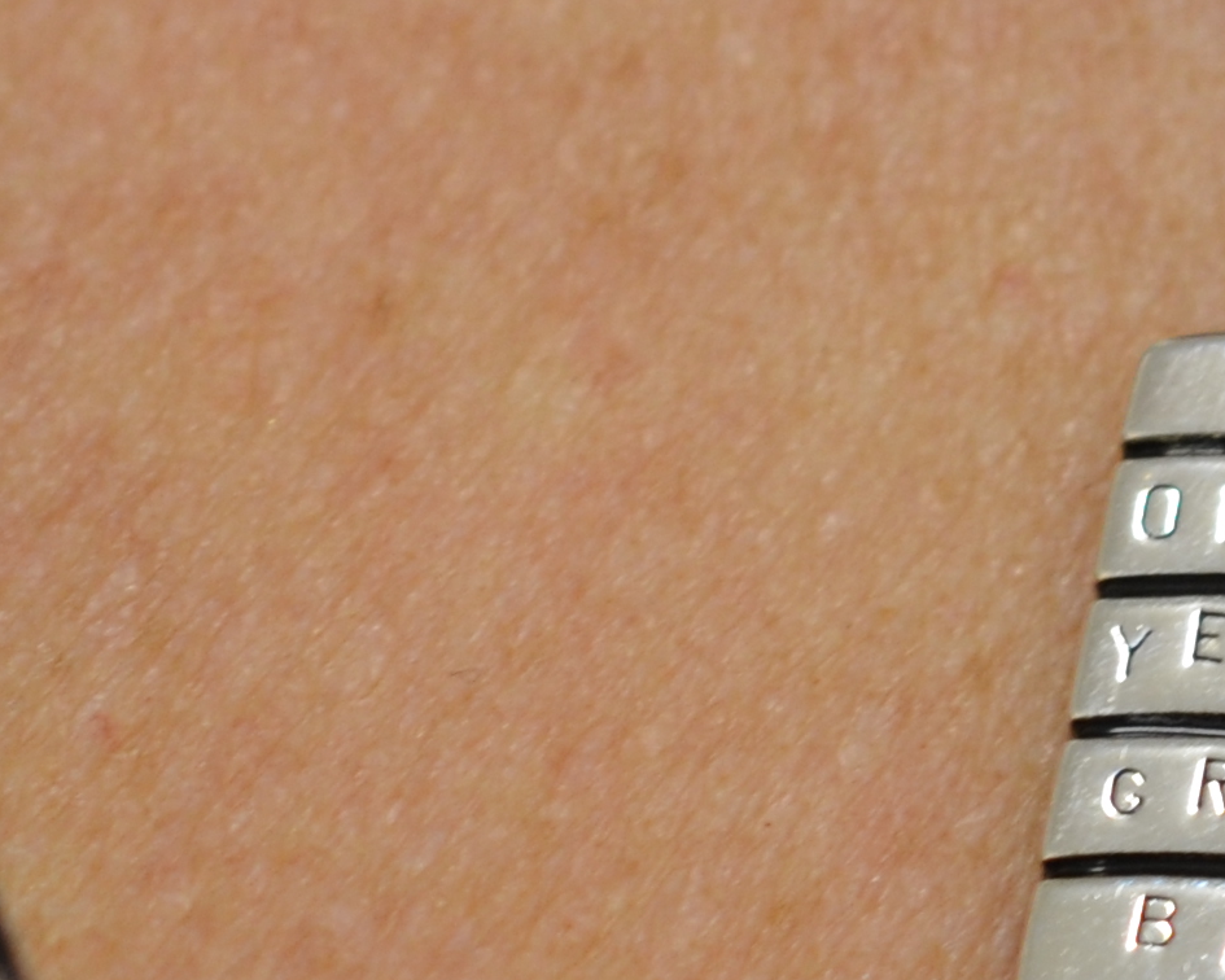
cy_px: 598
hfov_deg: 6.6
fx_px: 10623
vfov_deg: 5.3
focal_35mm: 293
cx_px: 1436
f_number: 4
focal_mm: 40
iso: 400
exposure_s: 1/60
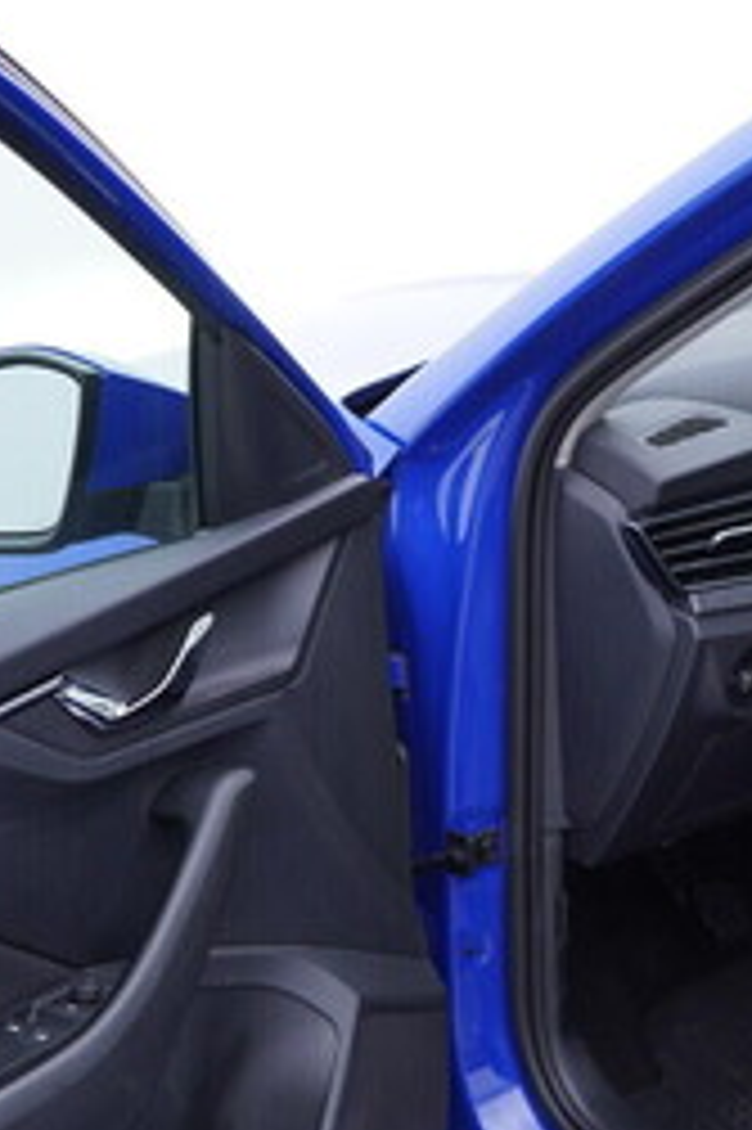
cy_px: 732
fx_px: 2479
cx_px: 892
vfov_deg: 25.6
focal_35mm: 79
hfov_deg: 16.6
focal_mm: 24
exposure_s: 1/40
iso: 125
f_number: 2.8
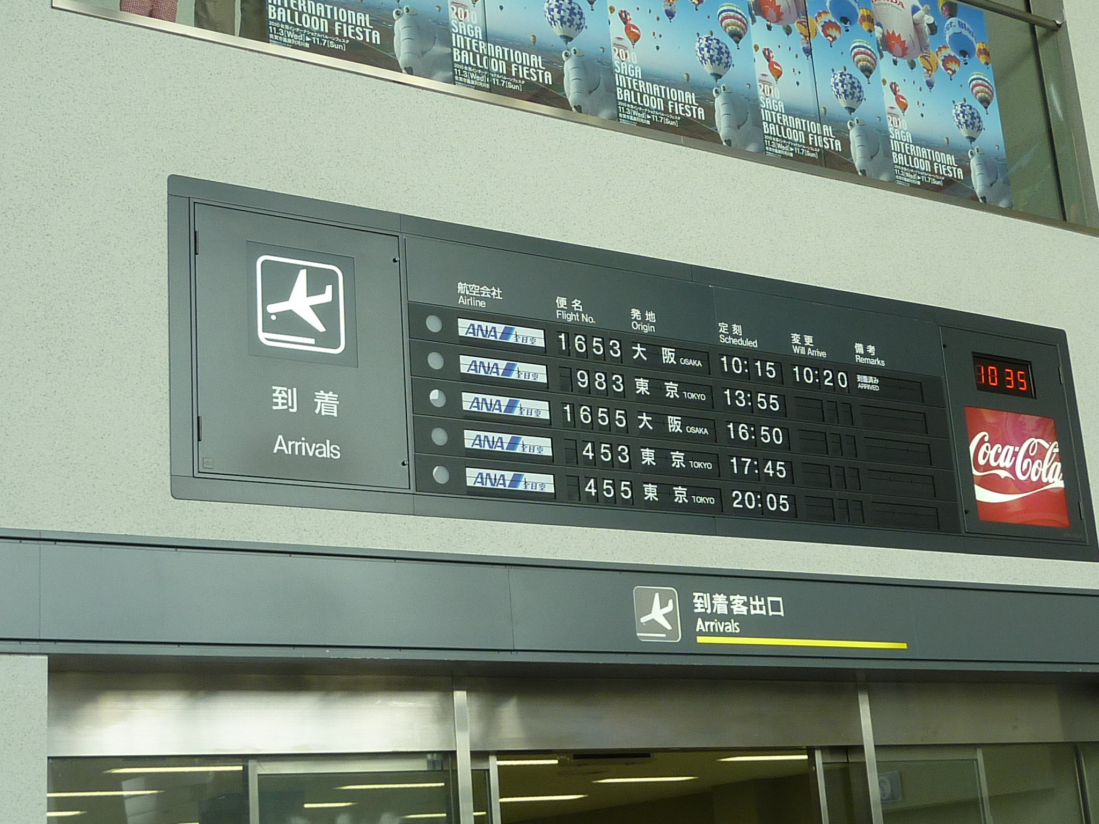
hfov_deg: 34.9
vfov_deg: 26.6
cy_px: 412
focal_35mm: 55
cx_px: 550
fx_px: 1746
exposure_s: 1/60
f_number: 3.4
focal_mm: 5
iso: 80
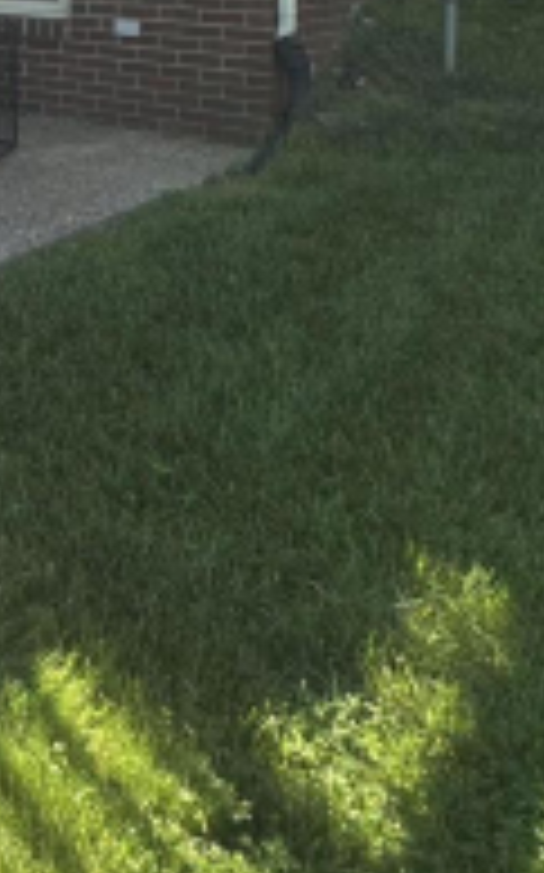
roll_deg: -0.7
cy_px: -79
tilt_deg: +0.2
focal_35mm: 51
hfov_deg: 19.9
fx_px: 1212
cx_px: -382
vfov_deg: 34.4
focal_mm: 2.22
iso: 40
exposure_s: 1/259
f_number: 2.2
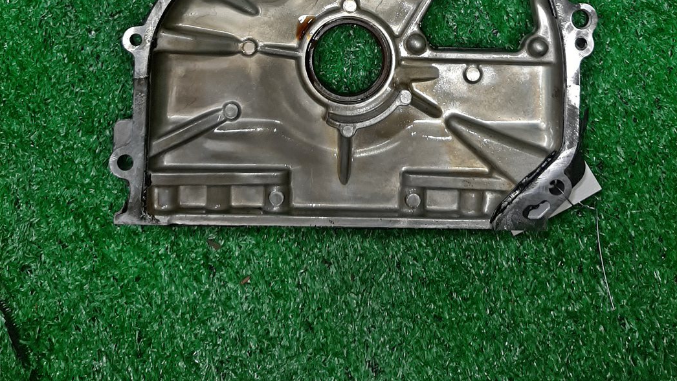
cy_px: -71
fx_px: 700
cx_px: 348
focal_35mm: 39
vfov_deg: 27.0
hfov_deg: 51.6
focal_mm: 3.93
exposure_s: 1/50
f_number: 1.7
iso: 43
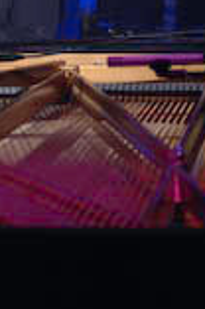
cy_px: -71
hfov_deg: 5.1
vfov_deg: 7.6
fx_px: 2299
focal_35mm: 268
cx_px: -24
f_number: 2.8
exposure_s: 1/80
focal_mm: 70
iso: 800
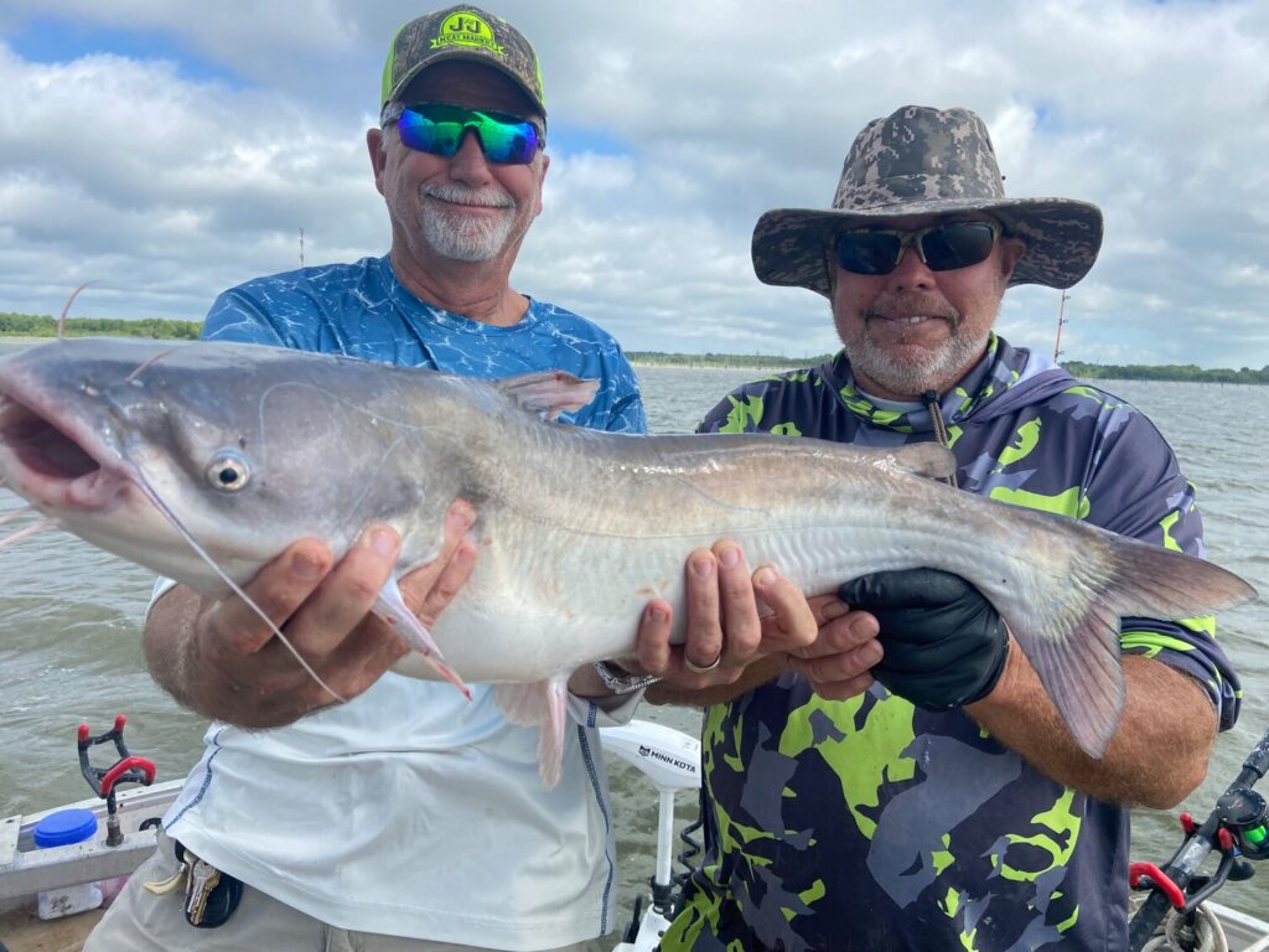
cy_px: 476
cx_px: 634
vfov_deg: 53.1
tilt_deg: -7.0
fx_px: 953
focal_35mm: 26
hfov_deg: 67.3
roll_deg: -0.5
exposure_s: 1/1927
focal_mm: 4.25
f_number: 1.8
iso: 32
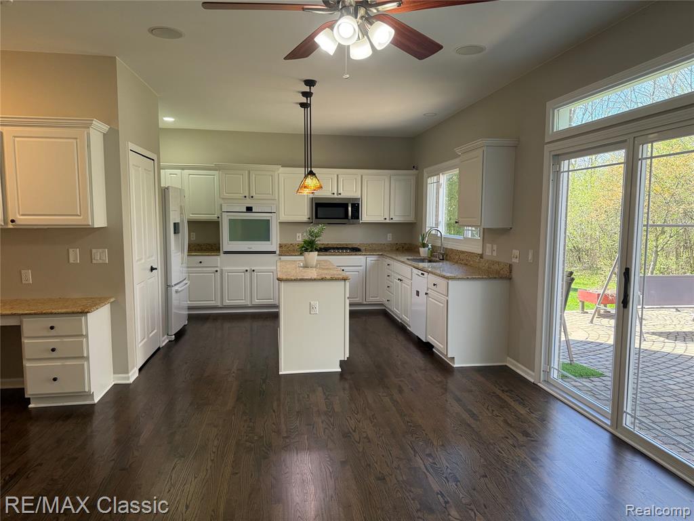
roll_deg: +0.6
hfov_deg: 71.6
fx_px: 481
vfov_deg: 56.8
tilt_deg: -5.1
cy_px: 260
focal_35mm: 24
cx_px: 347
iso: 200
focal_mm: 6.76
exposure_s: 1/232
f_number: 1.78
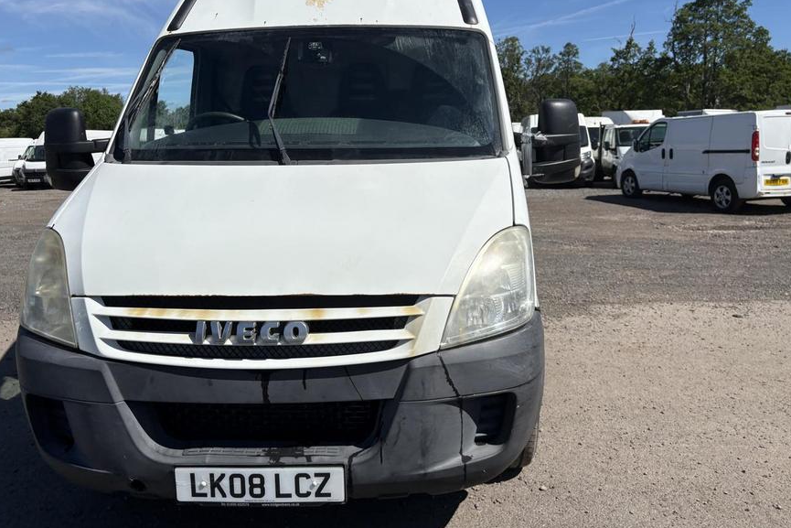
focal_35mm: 28
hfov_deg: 65.5
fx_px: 615
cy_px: 225
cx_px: 386
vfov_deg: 46.3
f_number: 1.6
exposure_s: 1/10101
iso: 50
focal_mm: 5.96
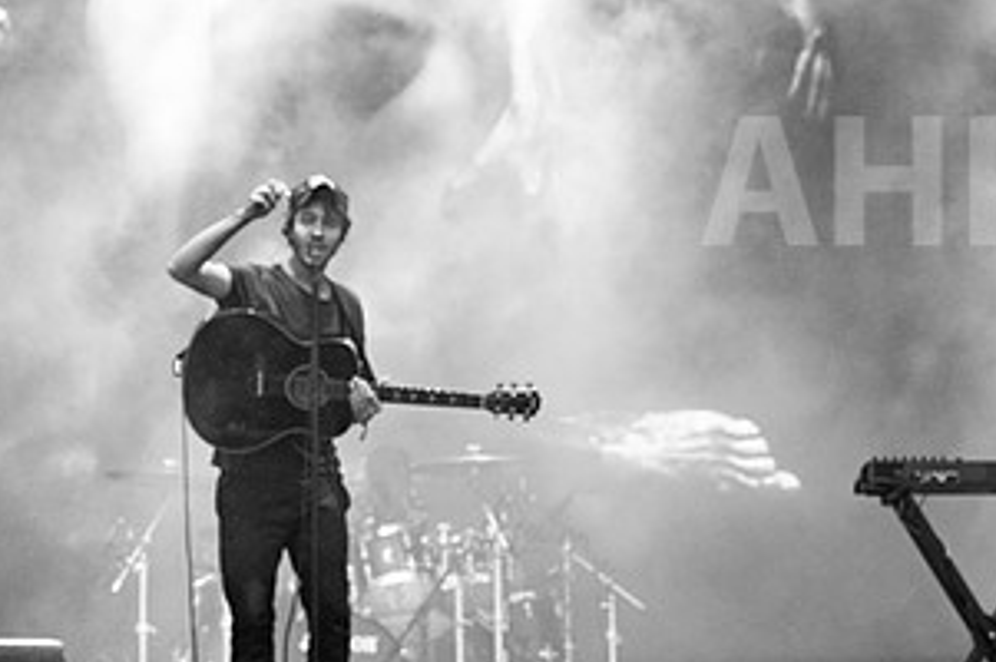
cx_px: 471
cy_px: 456
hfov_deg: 12.1
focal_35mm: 170
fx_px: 4698
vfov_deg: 8.1
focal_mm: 70
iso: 2500
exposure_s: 1/640
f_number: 5.6
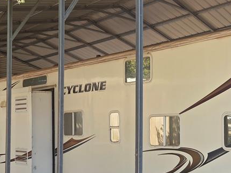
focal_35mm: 55
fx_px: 367
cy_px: 125
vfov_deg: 26.3
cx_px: 168
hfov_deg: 34.3
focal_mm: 5.4
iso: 80
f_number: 1.8
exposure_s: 1/682
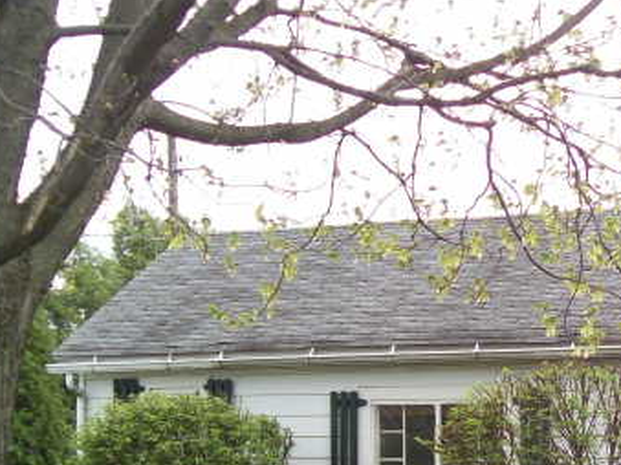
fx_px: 1219
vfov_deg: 21.4
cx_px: 473
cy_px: 366
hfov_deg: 28.1
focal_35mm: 68
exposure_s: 1/302
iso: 80
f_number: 2.7
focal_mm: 6
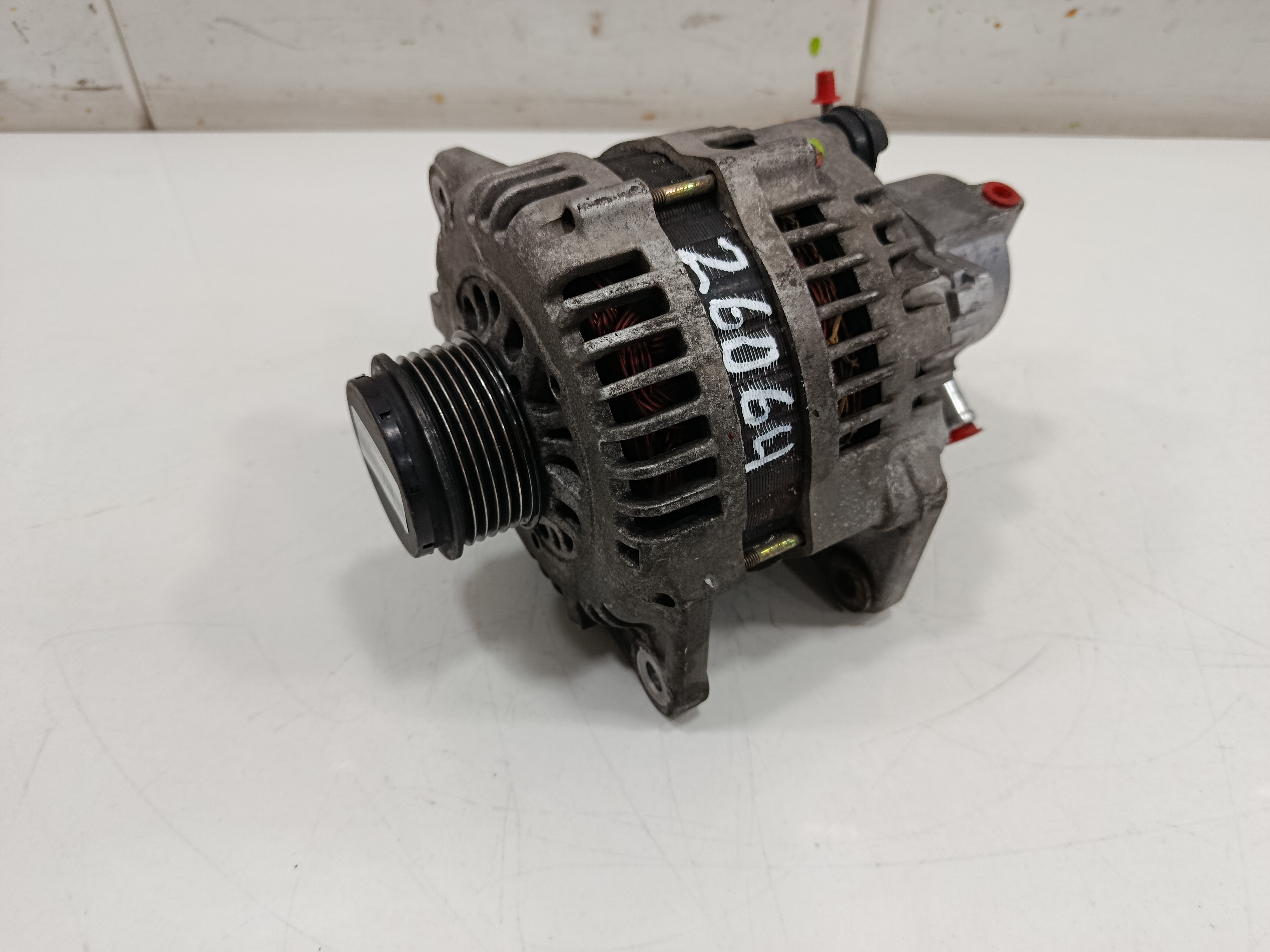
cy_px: 476
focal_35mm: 24
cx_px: 635
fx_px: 881
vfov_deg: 56.8
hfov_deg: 71.6
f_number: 1.7
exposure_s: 1/100
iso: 1060
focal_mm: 5.24
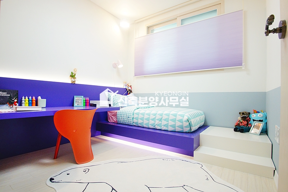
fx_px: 144
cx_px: 144
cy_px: 96
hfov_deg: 90.0
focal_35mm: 18
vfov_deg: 67.3
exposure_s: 1/160
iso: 800
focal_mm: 12
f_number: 3.5
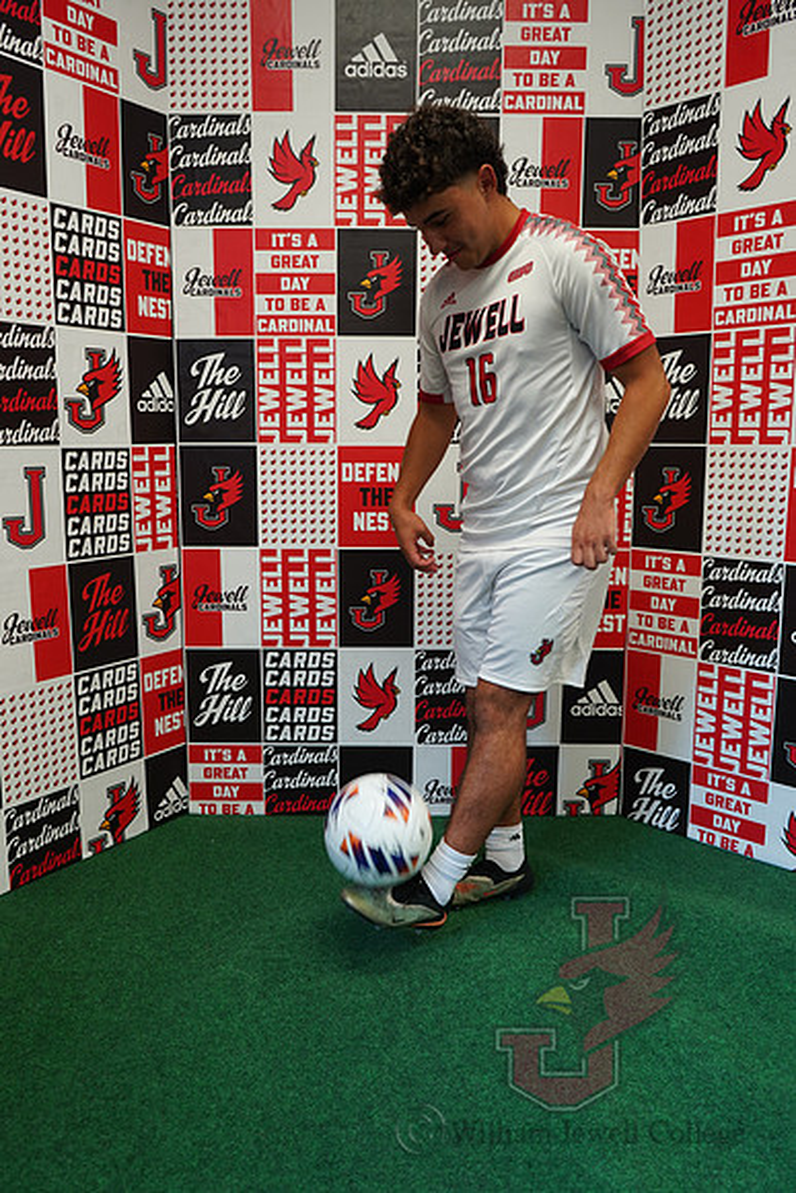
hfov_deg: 46.4
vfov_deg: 65.5
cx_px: 398
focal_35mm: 28
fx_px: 928
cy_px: 596
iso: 1000
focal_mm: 28
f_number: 4
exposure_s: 1/160
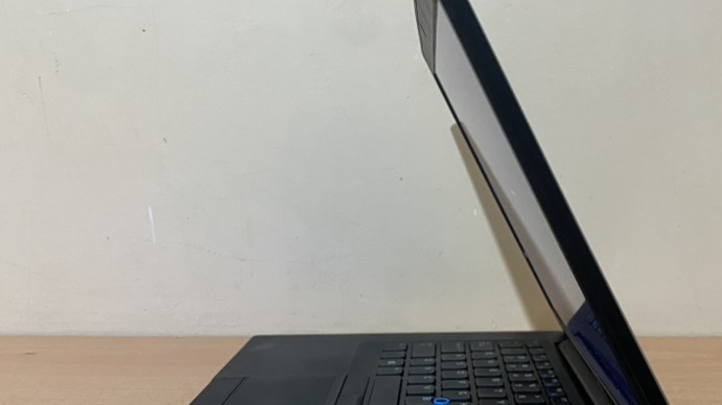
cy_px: 288
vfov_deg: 28.0
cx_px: 410
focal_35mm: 42
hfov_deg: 48.2
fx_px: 804
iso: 400
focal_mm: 4.25
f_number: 1.8
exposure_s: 1/33
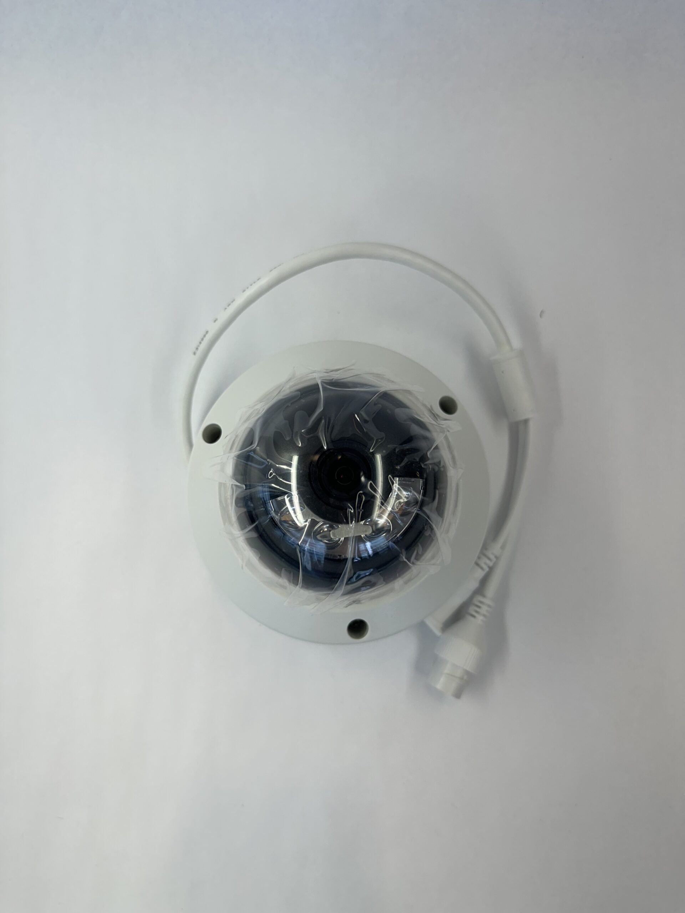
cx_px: 342
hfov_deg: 56.8
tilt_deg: -84.2
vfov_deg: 71.6
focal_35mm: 24
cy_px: 456
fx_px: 633
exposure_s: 1/535
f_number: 1.78
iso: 80
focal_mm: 6.86
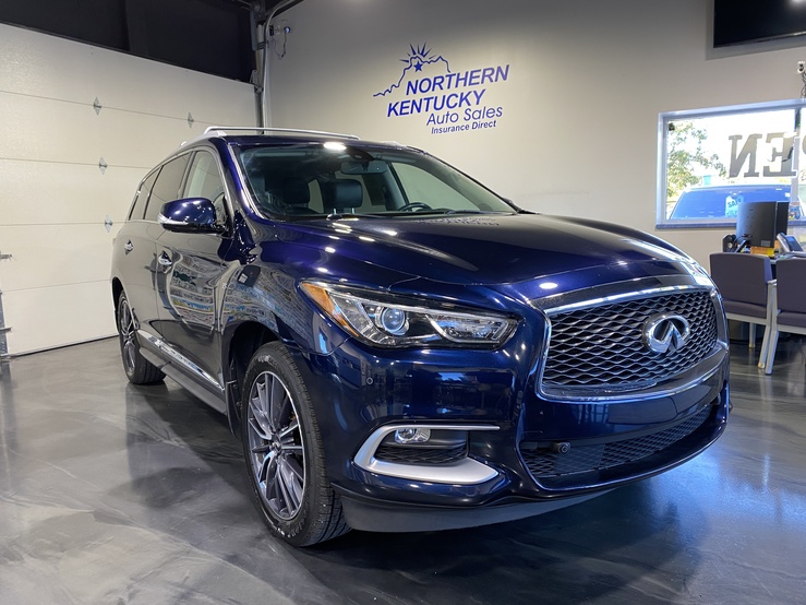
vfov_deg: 53.0
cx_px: 403
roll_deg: +2.9
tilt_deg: -7.2
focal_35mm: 26
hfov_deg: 67.3
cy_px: 302
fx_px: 605
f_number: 1.8
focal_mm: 4.25
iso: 100
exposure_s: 1/60
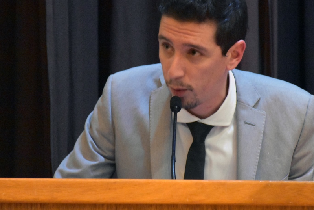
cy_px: 80
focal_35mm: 223
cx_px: 164
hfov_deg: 9.2
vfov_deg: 6.2
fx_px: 1945
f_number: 5.6
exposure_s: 1/60
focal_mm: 116
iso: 10000
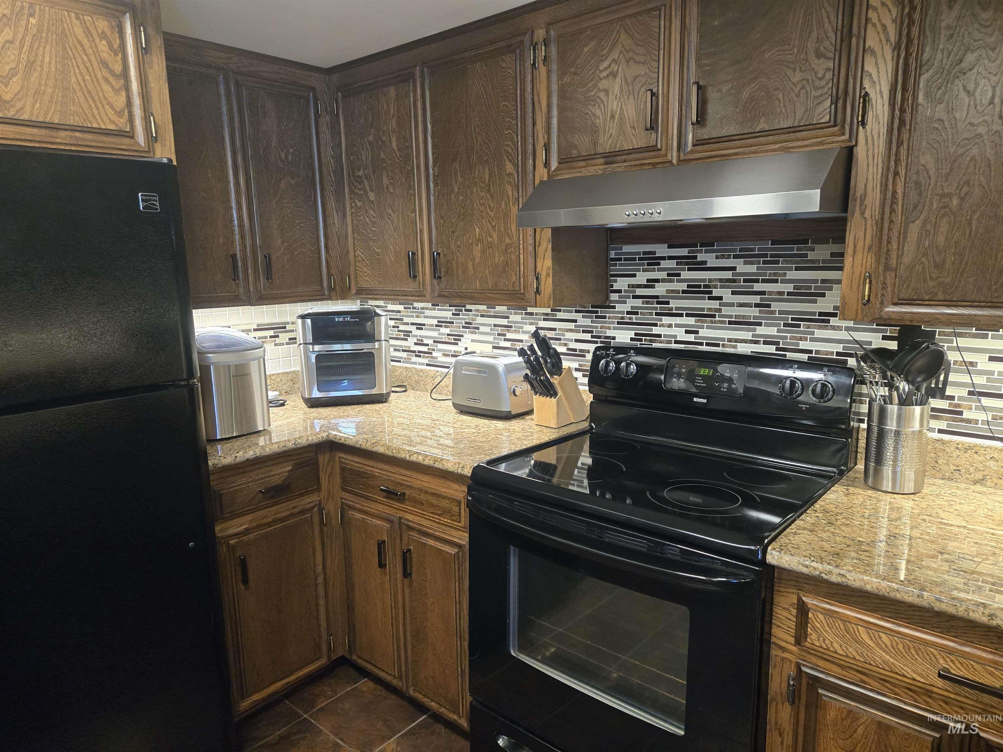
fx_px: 666
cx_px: 502
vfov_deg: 58.9
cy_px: 376
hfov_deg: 73.9
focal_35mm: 23
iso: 1000
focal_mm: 5.4
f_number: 1.8
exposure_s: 1/120
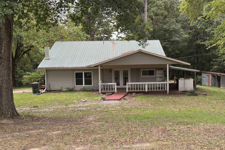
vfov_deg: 27.0
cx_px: 113
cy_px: 72
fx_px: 312
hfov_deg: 39.6
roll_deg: +0.7
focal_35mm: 50
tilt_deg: -4.3
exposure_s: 1/274
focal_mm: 6.76
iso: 64
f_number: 1.78
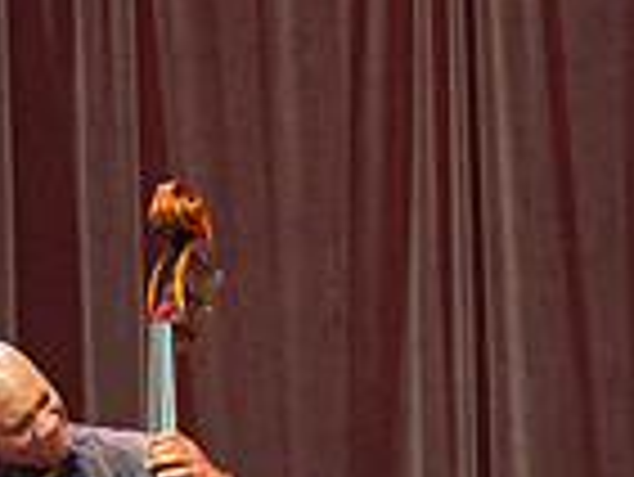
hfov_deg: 1.9
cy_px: 471
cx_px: 292
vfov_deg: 1.4
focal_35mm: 1036
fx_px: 18991
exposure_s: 1/250
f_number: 5
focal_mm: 200
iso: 2500
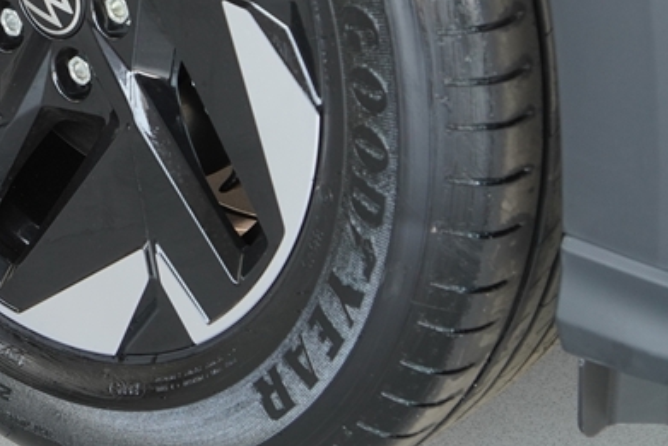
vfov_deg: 8.9
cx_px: -31
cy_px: -62
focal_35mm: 153
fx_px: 2846
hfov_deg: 13.2
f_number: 4
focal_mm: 39
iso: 400
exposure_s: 1/60
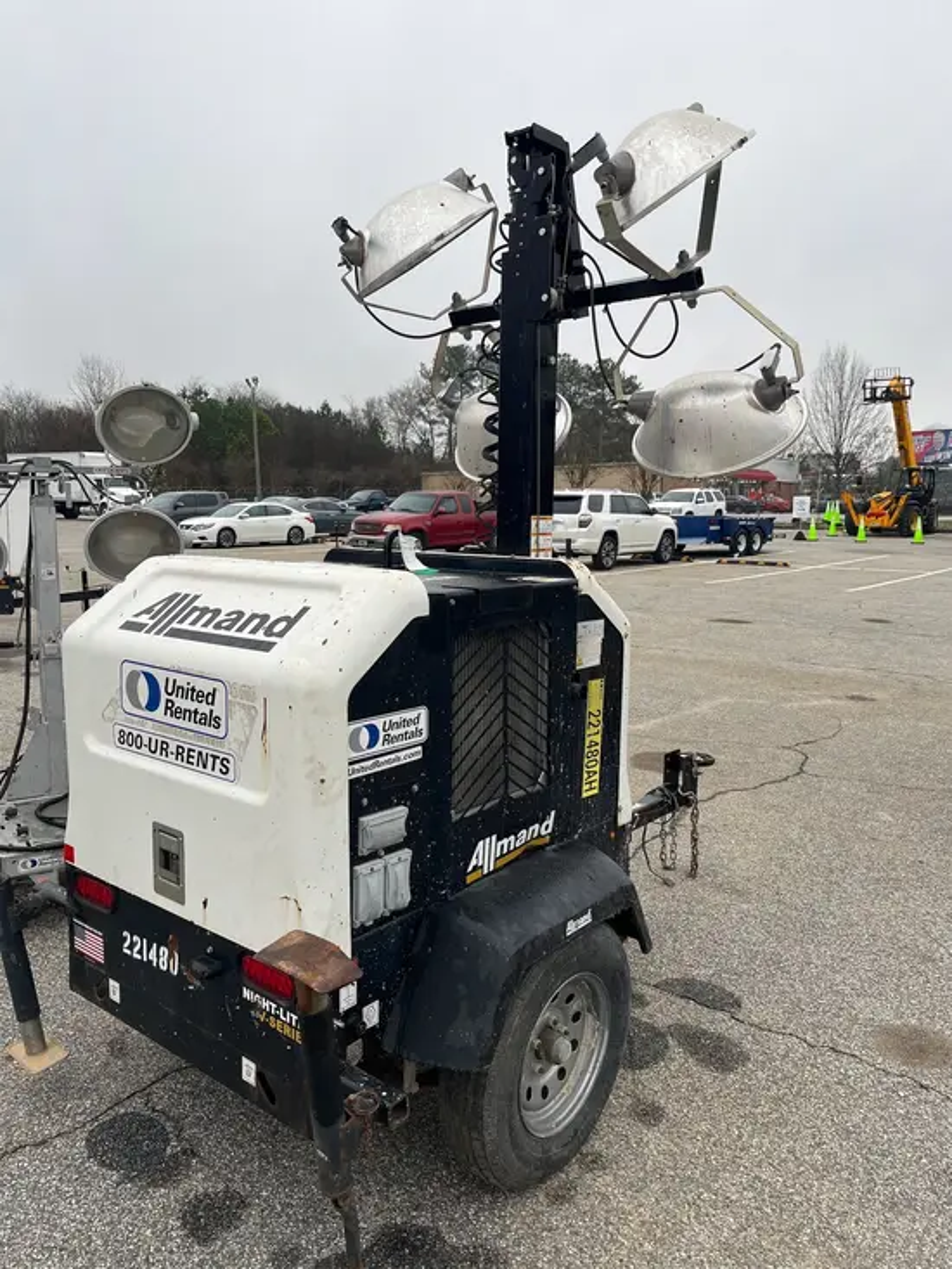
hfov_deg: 53.1
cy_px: 634
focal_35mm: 26
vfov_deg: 67.3
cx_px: 476
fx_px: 953
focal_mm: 5.1
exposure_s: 1/628
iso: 50
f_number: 1.6
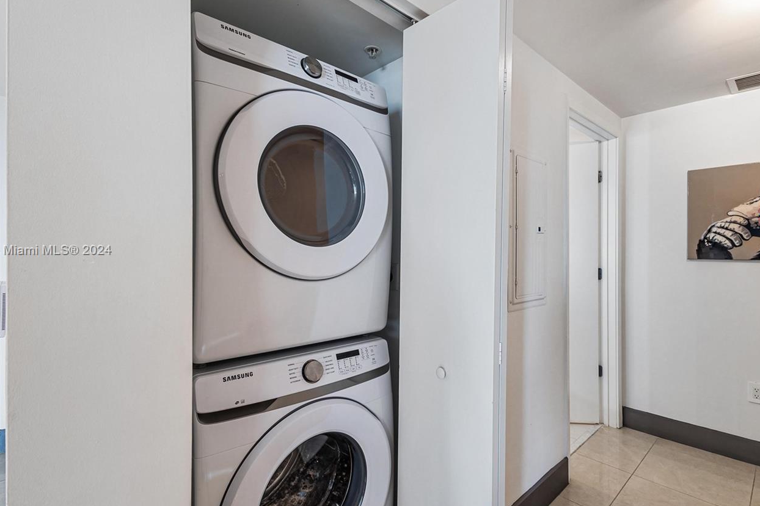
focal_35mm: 18
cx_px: 404
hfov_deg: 89.9
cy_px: 251
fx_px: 380
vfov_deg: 67.4
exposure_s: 1/2
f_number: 7.1
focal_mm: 7
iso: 80
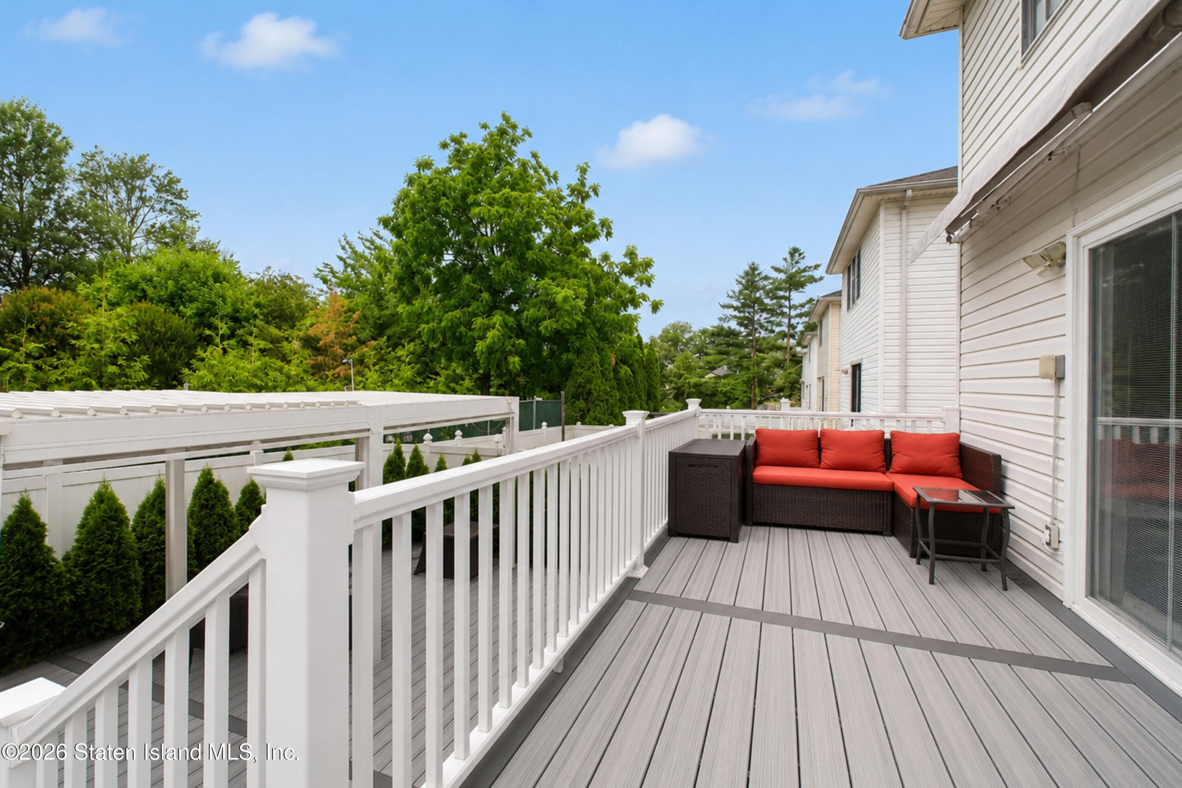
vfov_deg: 77.3
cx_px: 591
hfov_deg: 100.4
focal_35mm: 15
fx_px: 492
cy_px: 394
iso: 400
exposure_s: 1/320
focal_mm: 10
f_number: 10
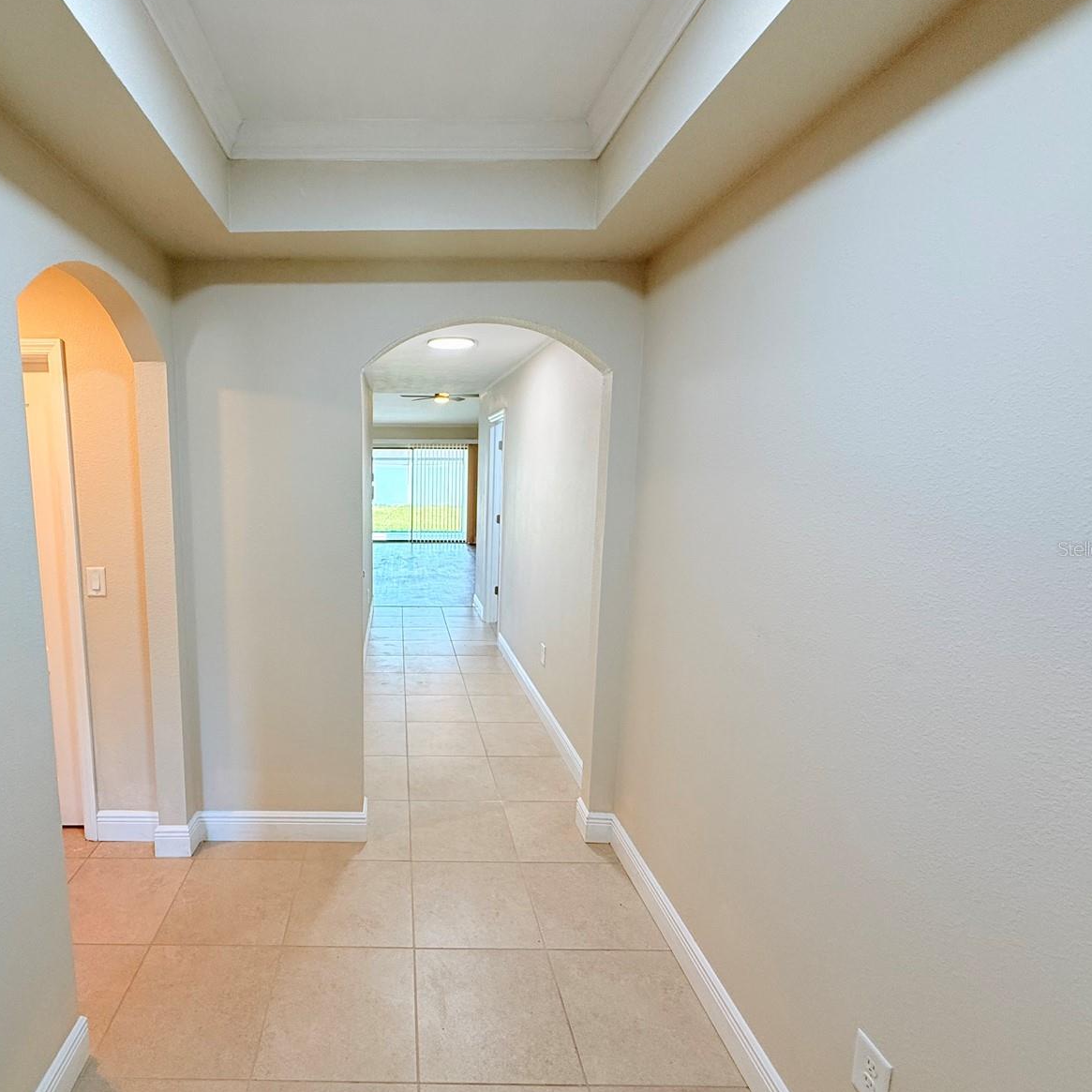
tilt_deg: -7.7
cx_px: 396
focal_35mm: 17
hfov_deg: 82.1
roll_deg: +0.0
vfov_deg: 84.0
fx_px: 607
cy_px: 548
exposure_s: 1/120
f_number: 2.2
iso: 160
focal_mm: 2.22
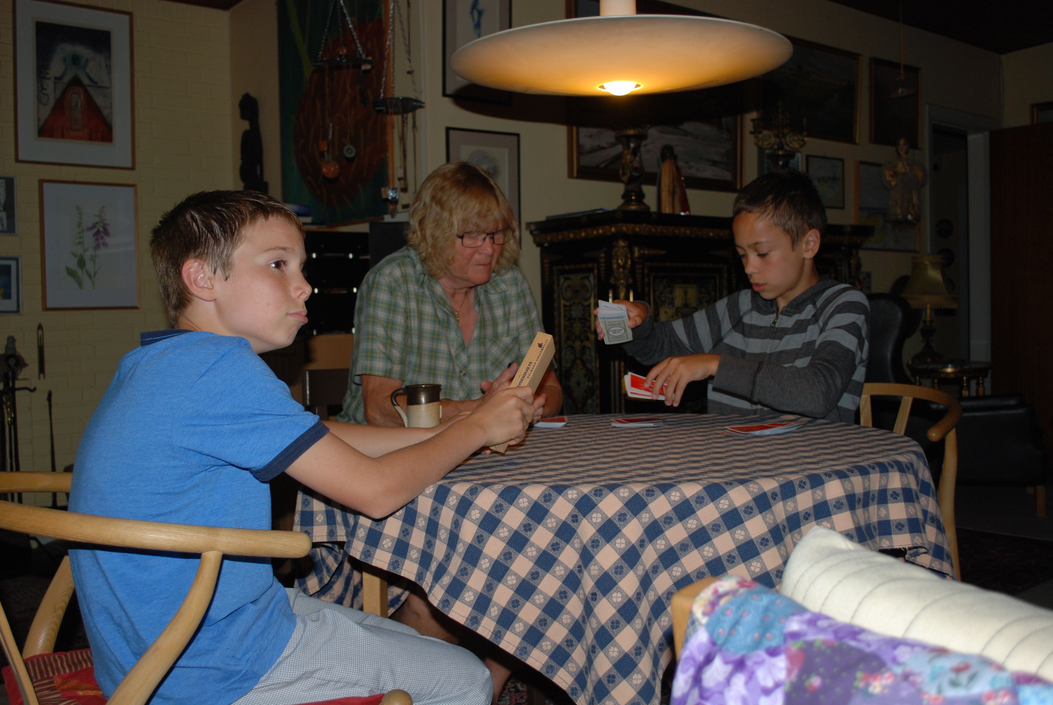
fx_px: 1054
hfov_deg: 53.1
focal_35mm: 36
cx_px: 526
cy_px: 352
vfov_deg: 37.0
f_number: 4.2
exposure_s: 1/60
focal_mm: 24
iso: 200
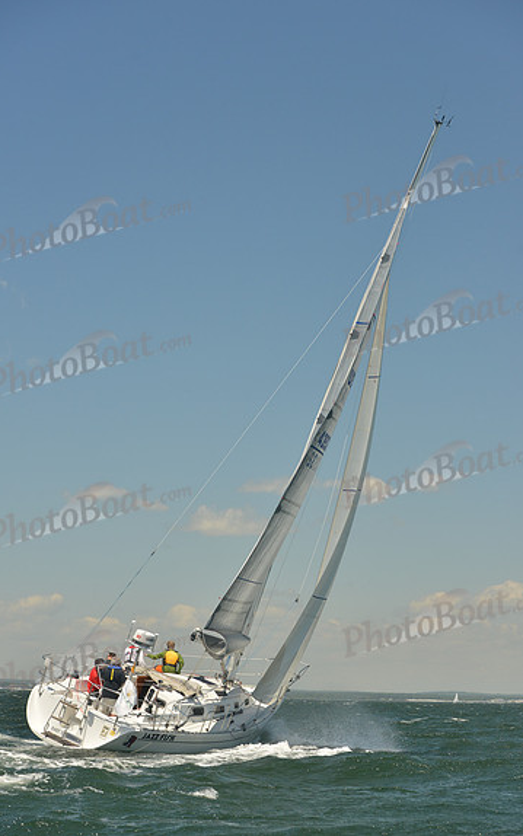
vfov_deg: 19.8
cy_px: 417
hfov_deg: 12.5
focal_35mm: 105
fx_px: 2393
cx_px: 267
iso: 400
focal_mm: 102
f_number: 5.6
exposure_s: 1/800
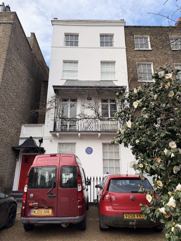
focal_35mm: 24
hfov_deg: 56.8
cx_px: 90
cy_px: 120
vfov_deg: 71.6
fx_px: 167
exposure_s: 1/1337
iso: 100
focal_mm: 6.76
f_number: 1.78
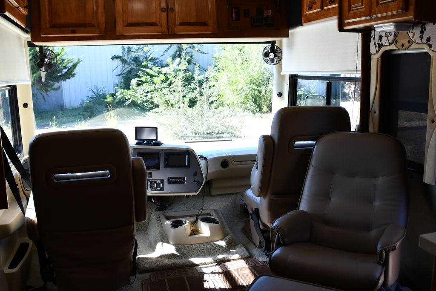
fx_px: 436
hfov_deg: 53.1
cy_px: 146
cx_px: 218
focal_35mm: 36
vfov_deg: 36.9
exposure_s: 1/250
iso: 400
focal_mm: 18
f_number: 4.5
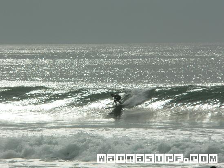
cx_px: 112
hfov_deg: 4.6
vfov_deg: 3.4
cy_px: 84
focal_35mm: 432
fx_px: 2796
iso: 80
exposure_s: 1/640
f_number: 8
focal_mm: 72
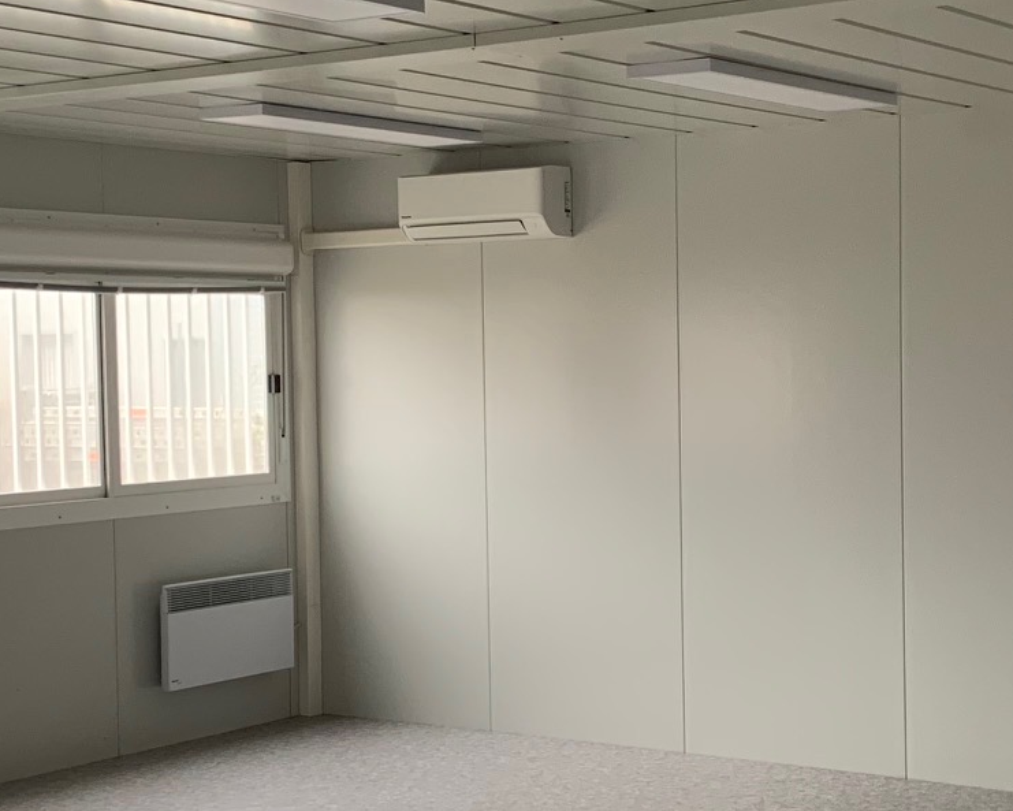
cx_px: 662
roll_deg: +0.7
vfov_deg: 22.1
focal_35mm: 69
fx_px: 2069
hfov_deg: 27.4
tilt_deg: -0.7
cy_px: 492
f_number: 1.8
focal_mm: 4.25
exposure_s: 1/60
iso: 125
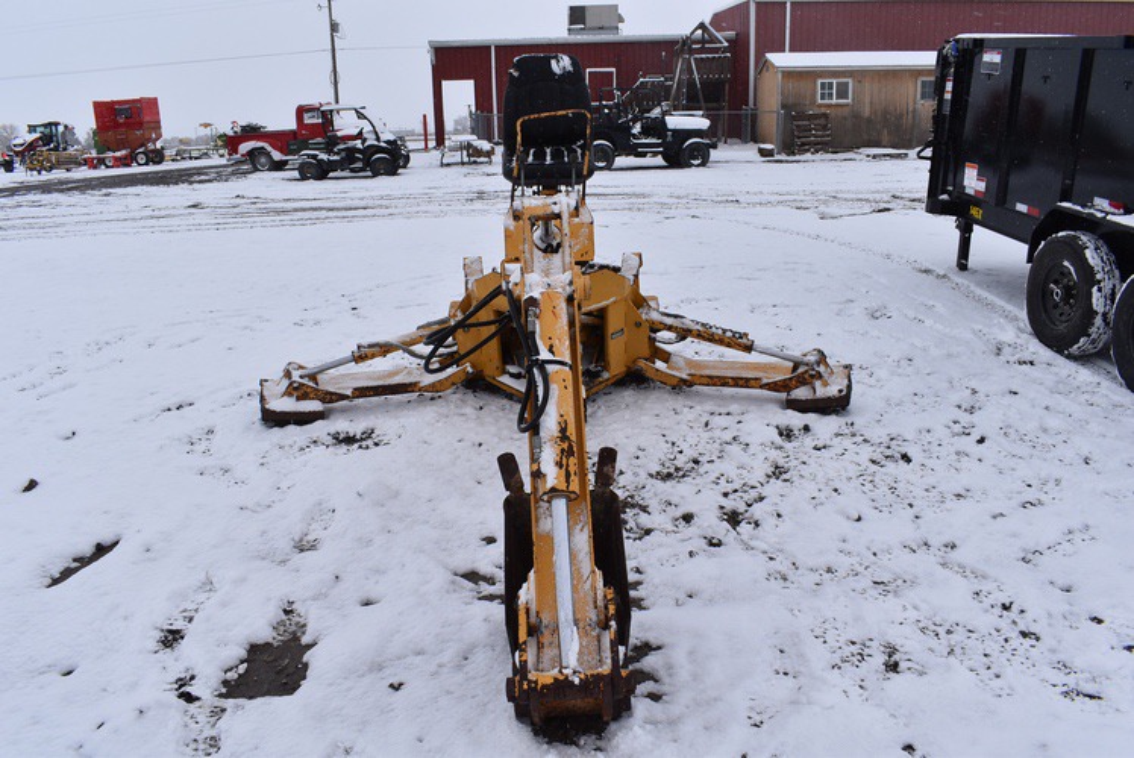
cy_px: 379
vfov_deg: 48.0
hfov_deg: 67.3
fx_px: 851
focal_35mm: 27
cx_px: 567
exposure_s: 1/500
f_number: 11
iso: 200
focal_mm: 18
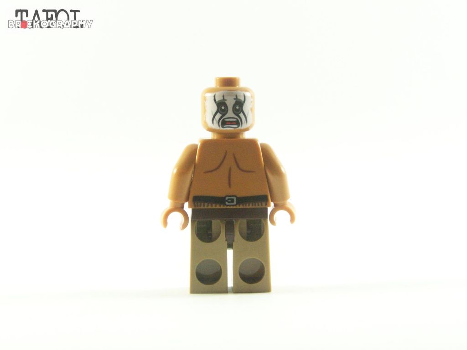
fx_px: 1012
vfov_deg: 19.6
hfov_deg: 26.0
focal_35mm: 75
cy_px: 175
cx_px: 234
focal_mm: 12.4
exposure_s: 1/60
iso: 400
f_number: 4
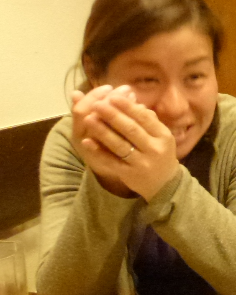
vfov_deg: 27.6
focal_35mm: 68
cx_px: 387
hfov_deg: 18.8
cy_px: 81
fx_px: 594
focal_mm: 4.3
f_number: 3.3
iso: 800
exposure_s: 1/8
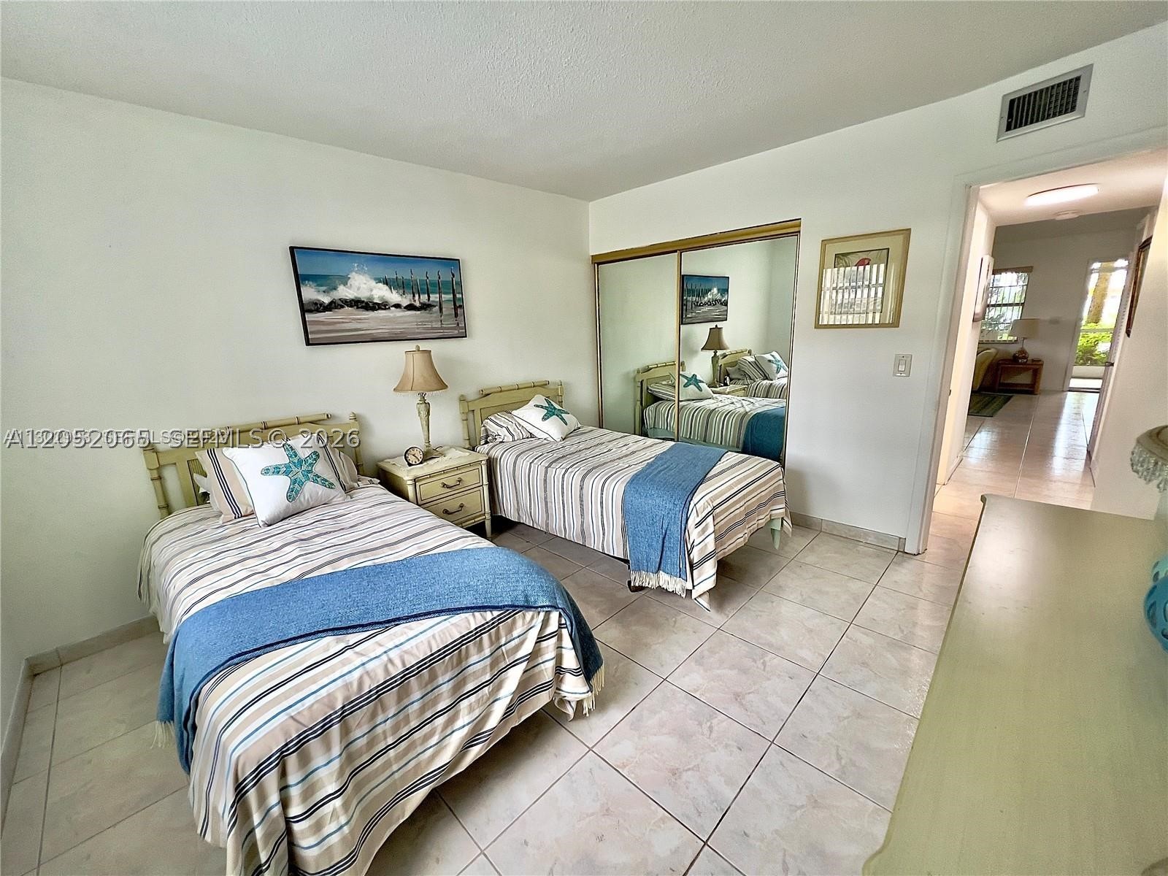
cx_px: 584
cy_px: 438
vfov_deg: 89.9
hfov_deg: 106.2
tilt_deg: -13.9
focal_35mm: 13
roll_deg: +2.9
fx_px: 439
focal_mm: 1.57
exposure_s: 1/120
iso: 160
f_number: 1.8
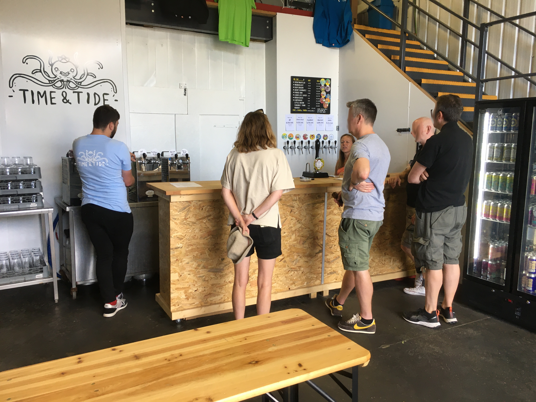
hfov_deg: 61.7
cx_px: 268
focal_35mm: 29
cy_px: 201
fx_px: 449
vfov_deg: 48.2
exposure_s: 1/33
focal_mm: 4.15
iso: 32
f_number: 2.2
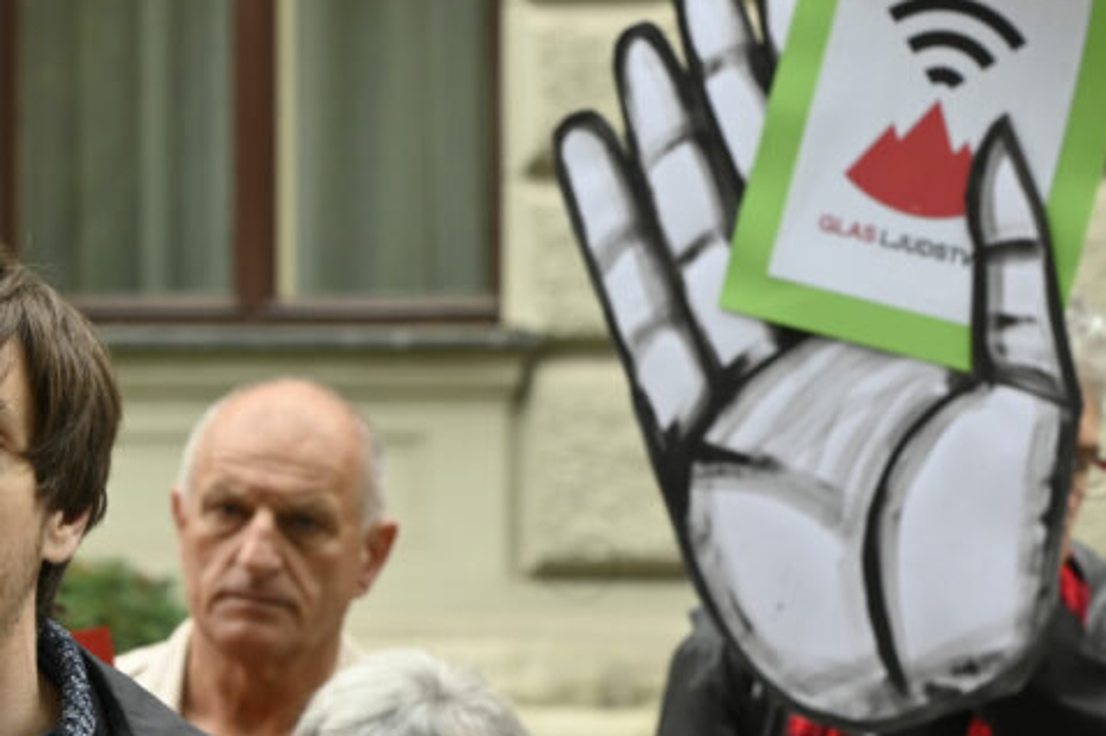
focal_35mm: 257
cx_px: 389
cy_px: 358
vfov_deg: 5.3
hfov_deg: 8.0
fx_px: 7890
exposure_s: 1/200
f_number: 10
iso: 1250
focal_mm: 160
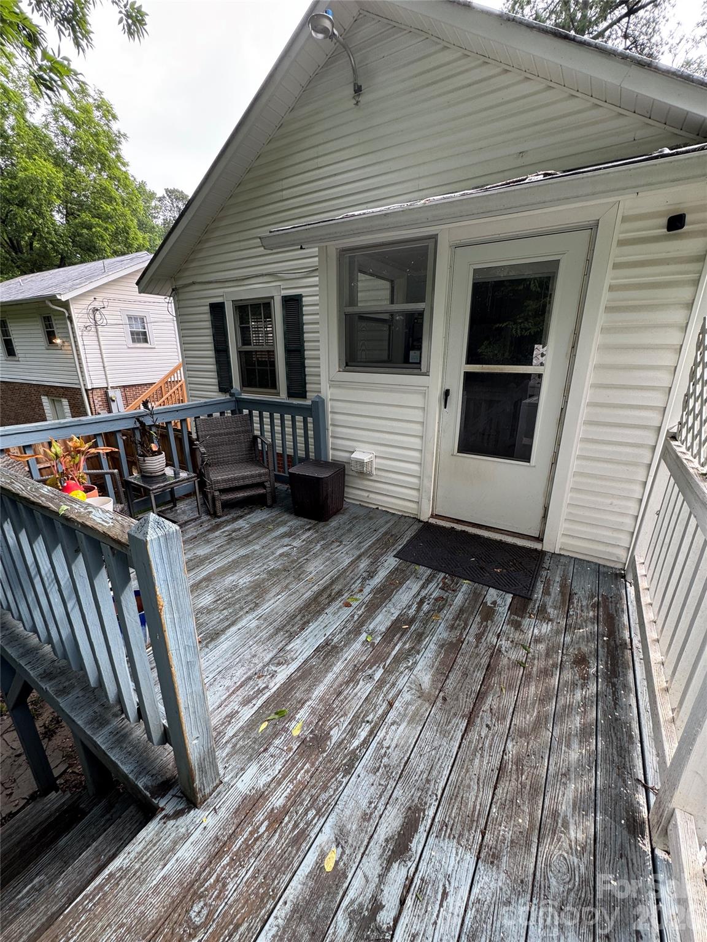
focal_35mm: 14
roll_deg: -0.4
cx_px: 354
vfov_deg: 102.1
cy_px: 471
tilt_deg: -18.8
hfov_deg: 85.7
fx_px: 381
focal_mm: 2.22
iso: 64
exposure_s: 1/120
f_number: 2.2
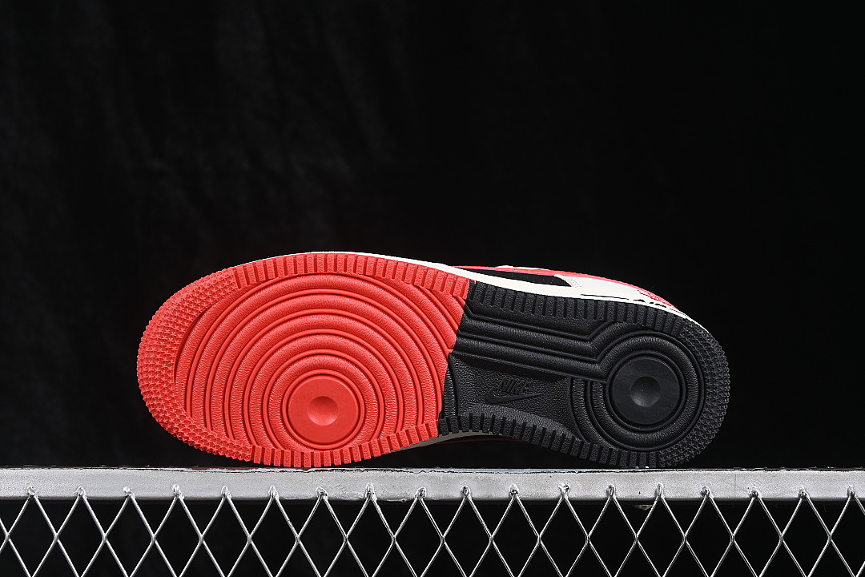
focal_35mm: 75
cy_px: 288
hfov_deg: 27.0
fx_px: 1802
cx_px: 432
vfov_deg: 18.2
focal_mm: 50
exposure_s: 1/60
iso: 160
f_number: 6.3
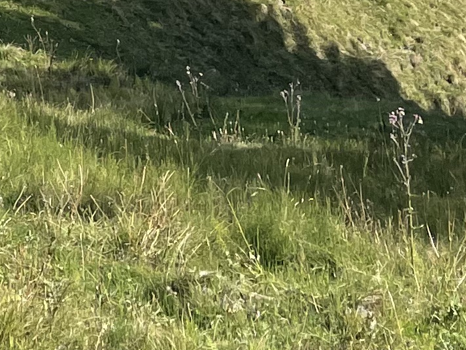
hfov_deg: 12.7
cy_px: -636
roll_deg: +0.5
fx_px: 1979
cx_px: -261
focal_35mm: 147
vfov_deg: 8.7
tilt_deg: +4.2
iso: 32
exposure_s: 1/2451
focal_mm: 4.2
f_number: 1.6
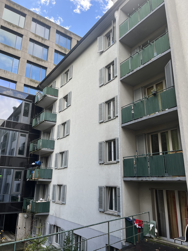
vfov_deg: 67.3
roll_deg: -1.2
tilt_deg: +16.2
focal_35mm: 26
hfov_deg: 53.1
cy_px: 126
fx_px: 188
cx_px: 94
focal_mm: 5.1
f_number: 1.6
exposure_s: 1/298
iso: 50
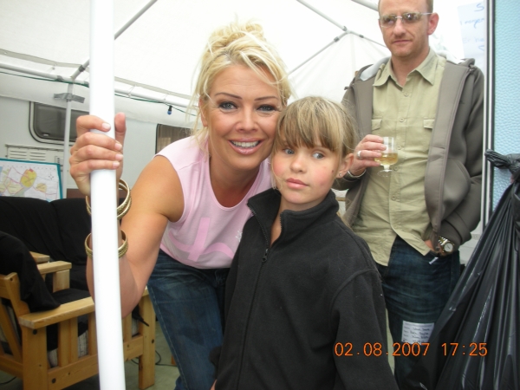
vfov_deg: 40.7
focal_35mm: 35
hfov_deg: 52.6
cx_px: 260
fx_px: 526
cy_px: 195
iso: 50
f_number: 3
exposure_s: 1/30.1
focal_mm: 5.8
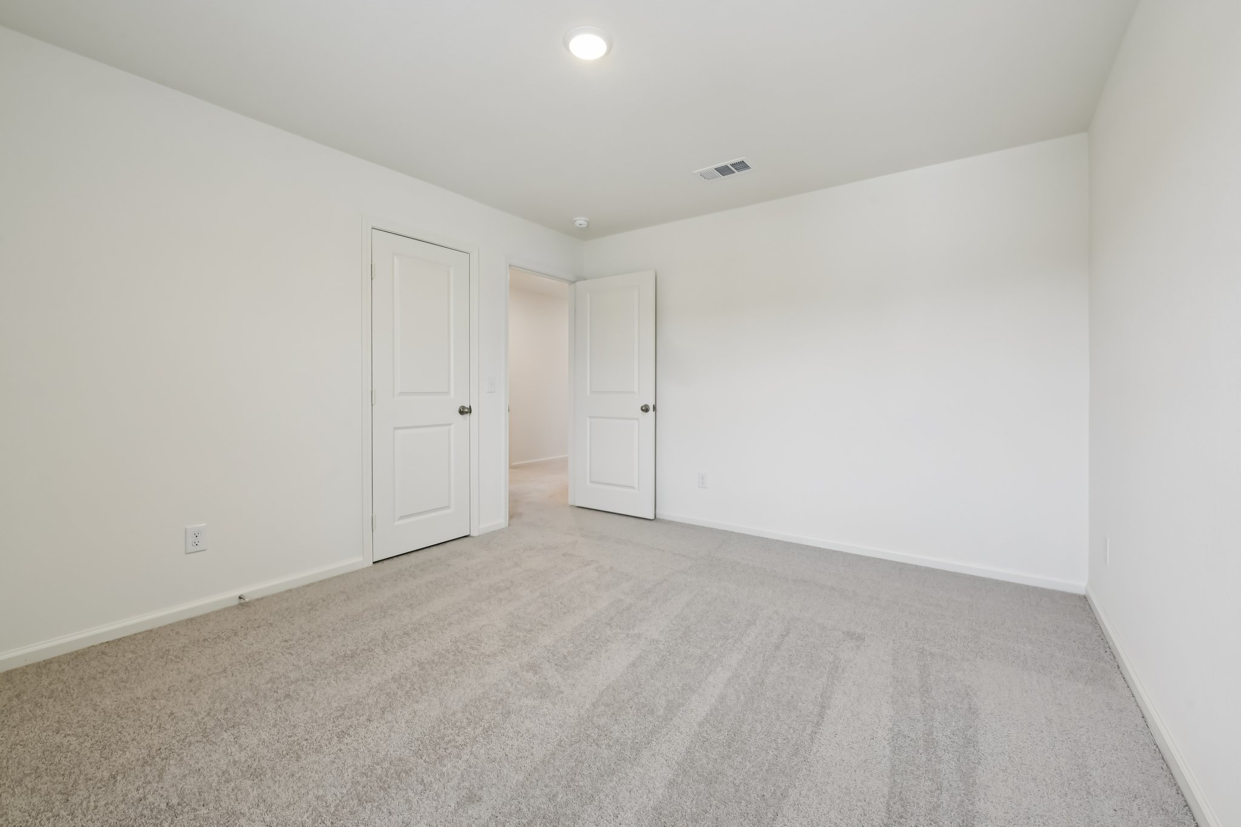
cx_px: 620
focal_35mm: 14
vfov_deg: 81.2
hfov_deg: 104.3
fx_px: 483
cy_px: 414
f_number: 8
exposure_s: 1/20
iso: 400
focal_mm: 14
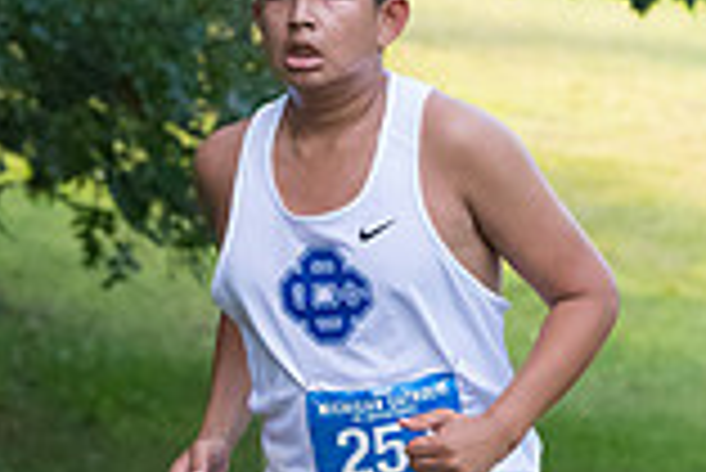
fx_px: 10266
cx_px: 366
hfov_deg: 3.9
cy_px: 571
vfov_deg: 2.6
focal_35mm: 523
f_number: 5
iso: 3200
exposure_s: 1/1600
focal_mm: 122
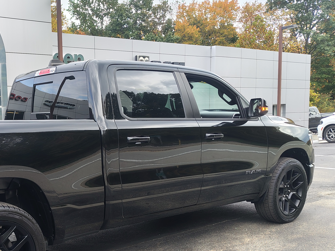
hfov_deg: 41.4
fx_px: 416
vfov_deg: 33.3
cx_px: 54
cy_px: 167
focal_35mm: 43
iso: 100
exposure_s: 1/151
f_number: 1.8
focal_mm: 5.56
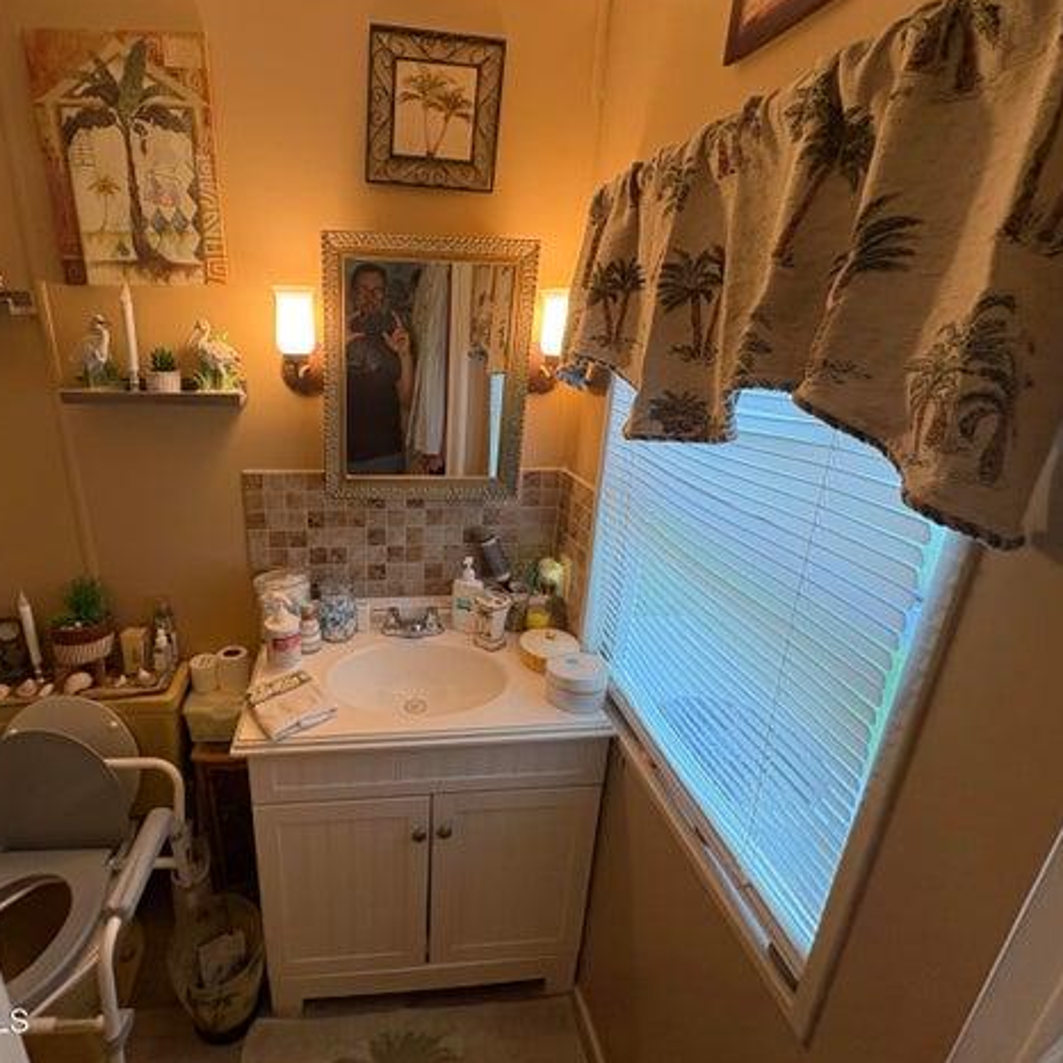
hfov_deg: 82.7
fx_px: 591
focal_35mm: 17
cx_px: 411
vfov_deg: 84.0
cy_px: 525
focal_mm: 2.22
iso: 200
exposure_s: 1/60
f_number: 2.2
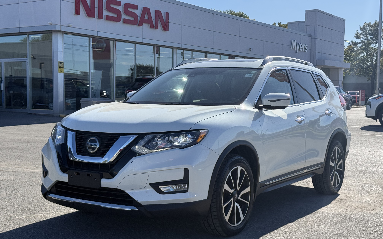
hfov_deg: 39.6
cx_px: 192
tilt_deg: -4.0
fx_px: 532
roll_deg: -1.0
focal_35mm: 51
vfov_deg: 25.3
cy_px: 131
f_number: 1.78
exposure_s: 1/4878
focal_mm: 6.76
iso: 64
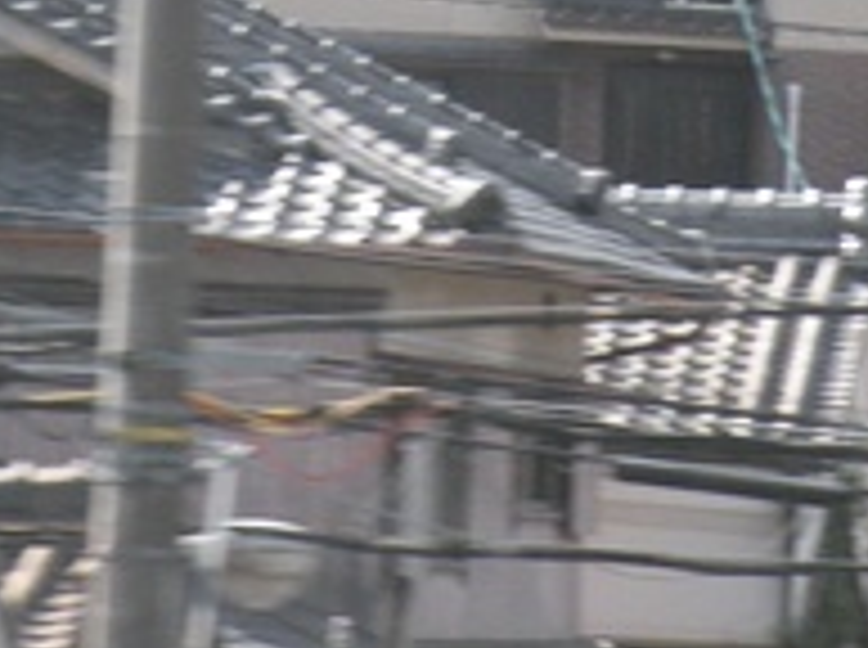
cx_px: 369
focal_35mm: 567
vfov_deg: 2.6
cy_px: -506
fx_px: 14191
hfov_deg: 3.5
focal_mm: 26
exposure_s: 1/250
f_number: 4.8
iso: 125
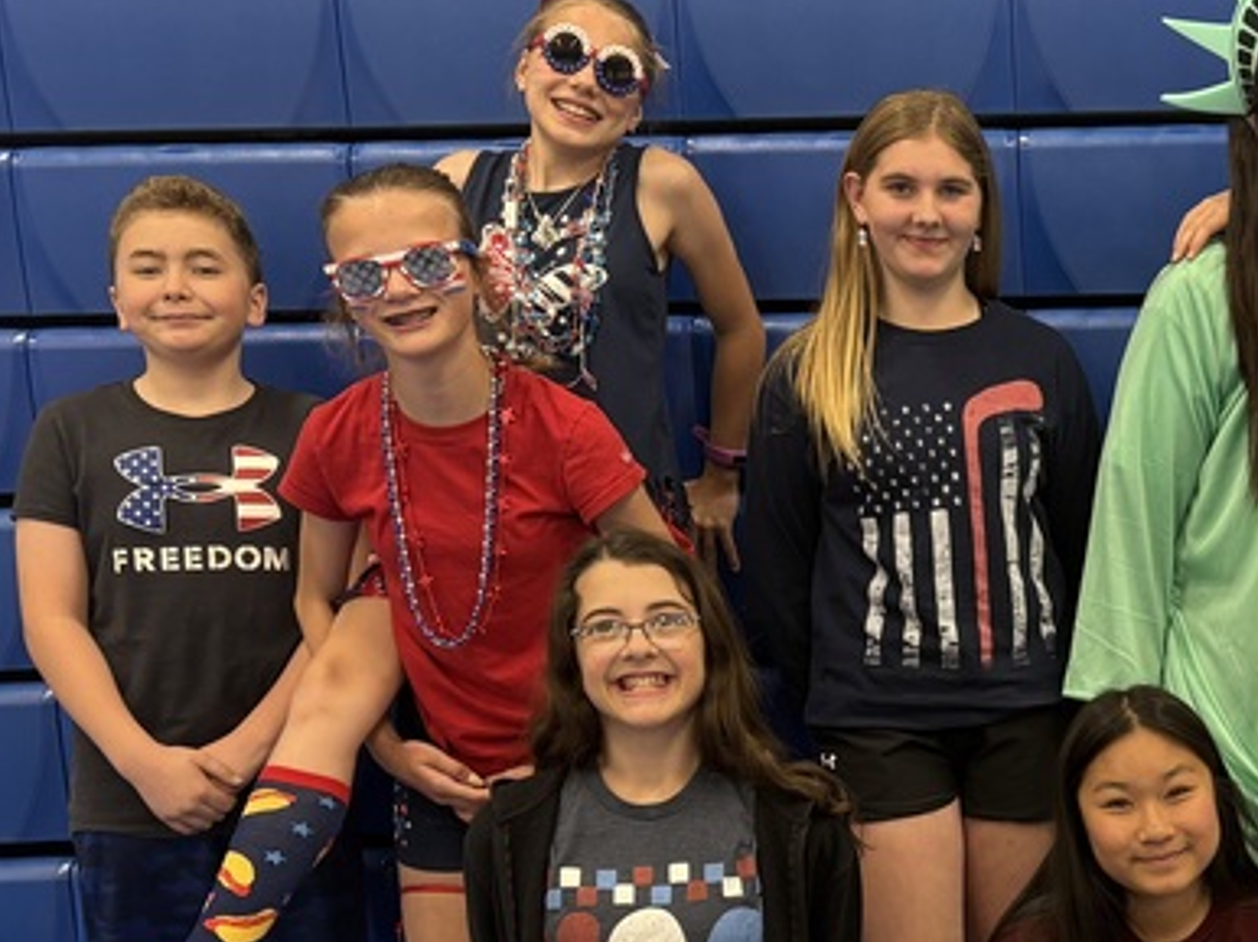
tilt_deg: -9.2
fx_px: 2506
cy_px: 867
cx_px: 1294
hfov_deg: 26.5
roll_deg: +1.6
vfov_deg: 20.8
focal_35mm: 69
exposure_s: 1/60
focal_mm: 5.96
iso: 100
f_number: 1.6
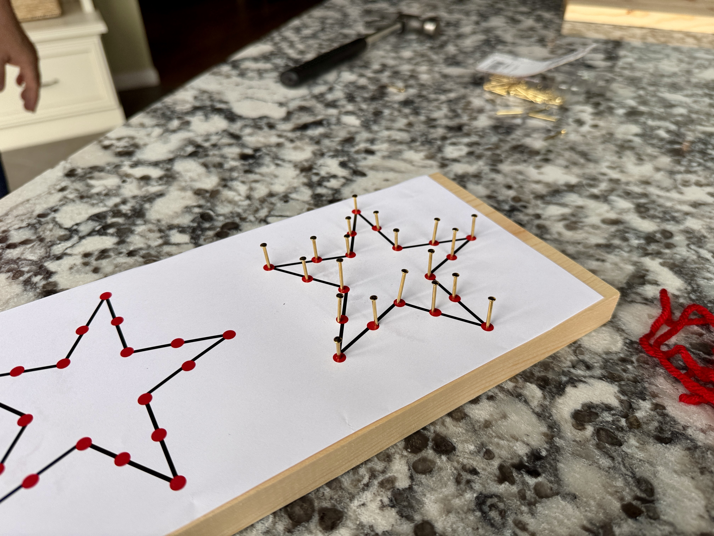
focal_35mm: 24
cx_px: 357
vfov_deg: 56.8
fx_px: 495
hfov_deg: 71.6
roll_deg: +0.4
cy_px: 268
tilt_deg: -39.2
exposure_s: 1/1131
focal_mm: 6.76
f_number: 1.78
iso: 80
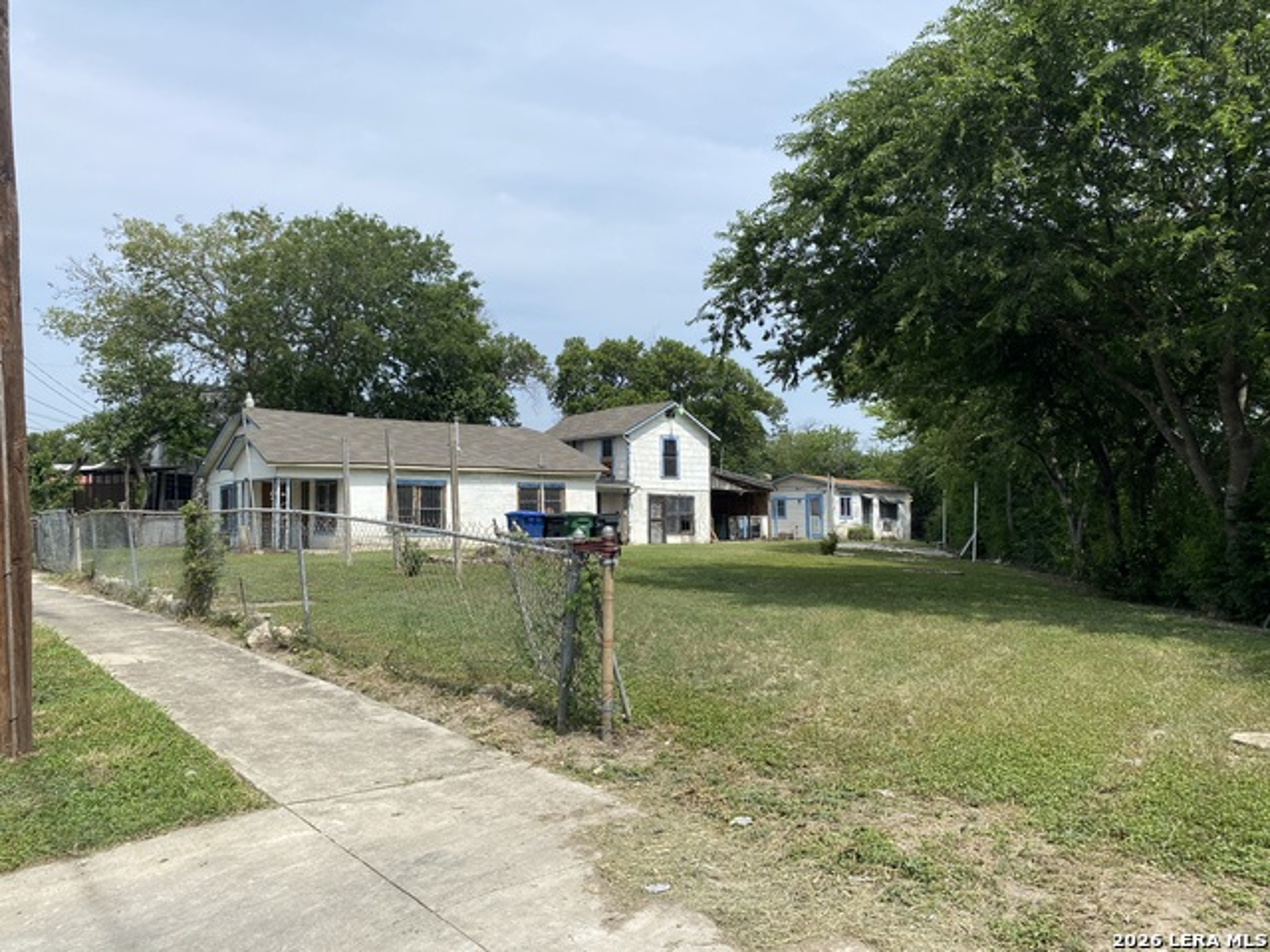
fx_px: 954
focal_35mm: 26
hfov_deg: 67.3
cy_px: 476
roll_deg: +0.4
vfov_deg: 53.1
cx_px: 635
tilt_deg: +2.3
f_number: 1.8
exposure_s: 1/3300
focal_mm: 4.25
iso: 32
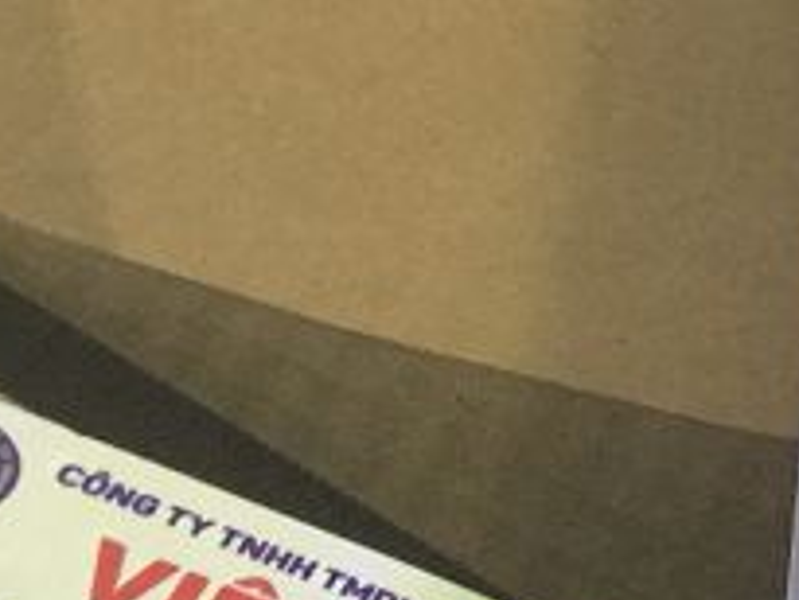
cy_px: 277
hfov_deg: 11.5
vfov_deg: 10.2
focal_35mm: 145
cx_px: 1828
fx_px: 3349
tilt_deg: -34.4
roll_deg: -36.9
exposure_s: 1/17
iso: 80
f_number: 2.2
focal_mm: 4.15
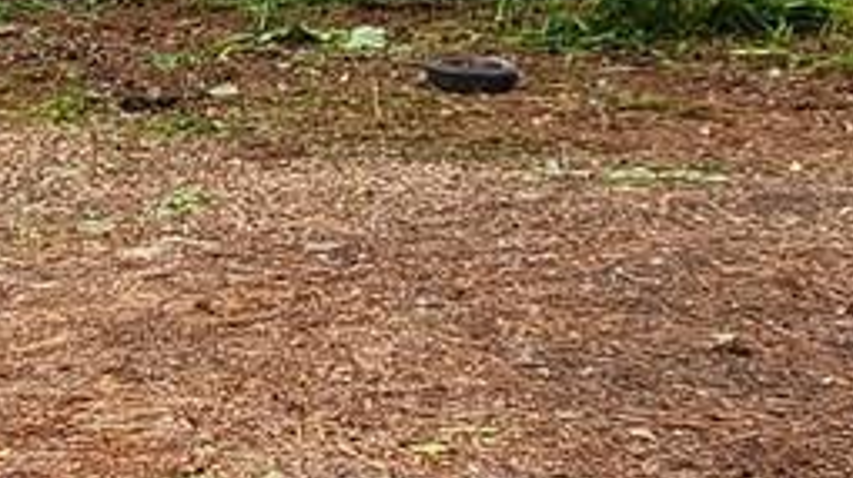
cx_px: 174
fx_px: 2012
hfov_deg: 23.6
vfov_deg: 13.5
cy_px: 80
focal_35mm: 89
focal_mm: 2.2
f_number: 2.2
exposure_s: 1/122
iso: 50
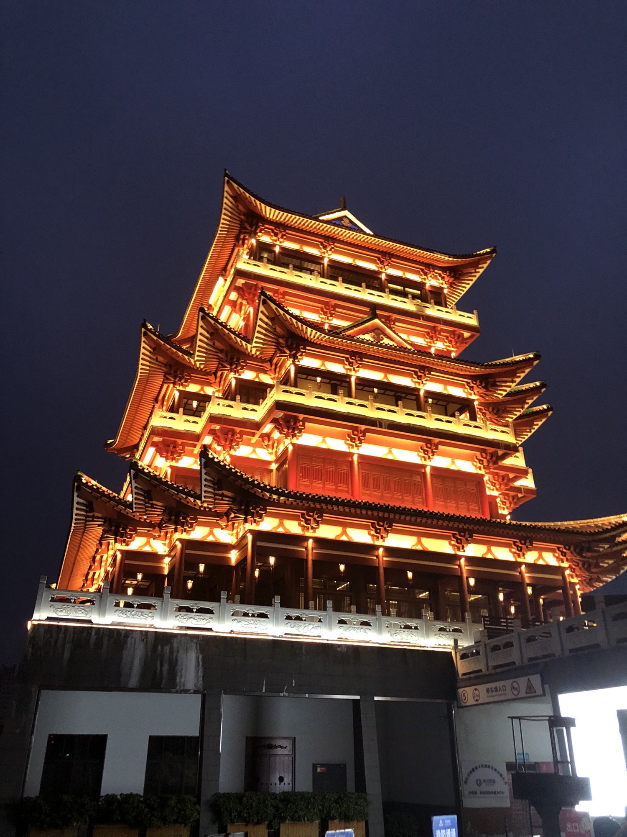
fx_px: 676
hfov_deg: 49.7
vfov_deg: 63.4
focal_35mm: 28
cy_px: 418
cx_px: 314
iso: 100
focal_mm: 3.99
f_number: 1.8
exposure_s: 1/9
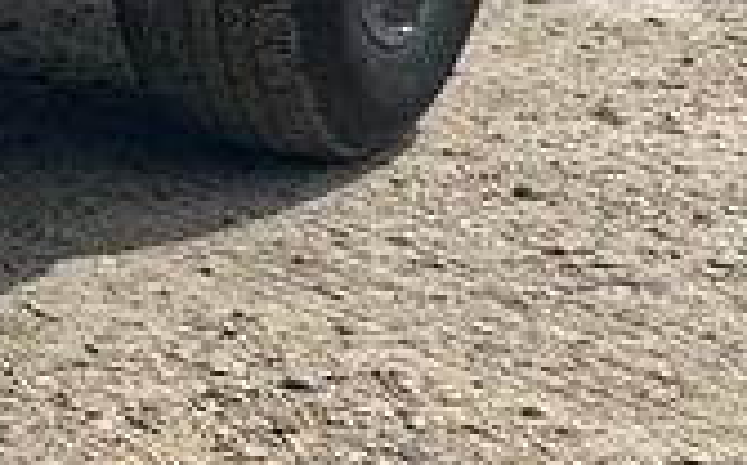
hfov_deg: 8.2
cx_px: -1606
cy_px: -224
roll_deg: -0.2
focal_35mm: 211
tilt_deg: -11.3
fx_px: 4291
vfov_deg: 6.1
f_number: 1.5
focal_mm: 5.7
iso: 50
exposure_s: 1/6579
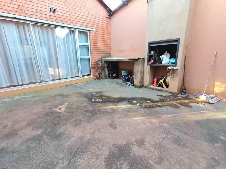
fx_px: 104
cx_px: 113
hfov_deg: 94.5
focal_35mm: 16
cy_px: 84
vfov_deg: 78.1
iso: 160
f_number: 2.2
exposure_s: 1/50.3
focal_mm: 1.64
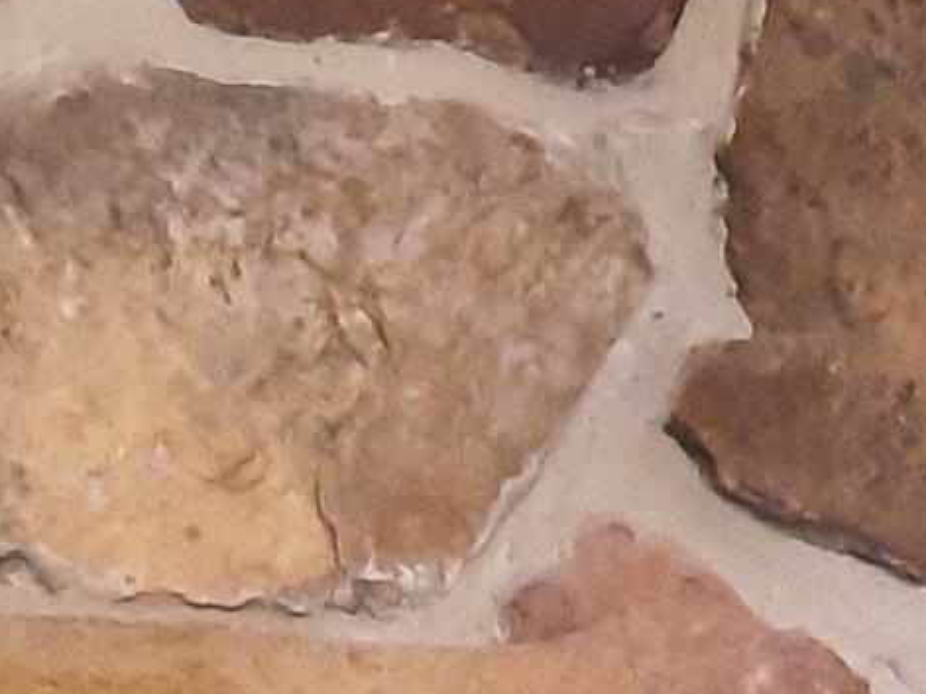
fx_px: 4359
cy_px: 1581
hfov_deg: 12.0
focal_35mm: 163
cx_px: 906
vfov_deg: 8.4
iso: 800
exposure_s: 1/20
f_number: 2
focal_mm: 4.6
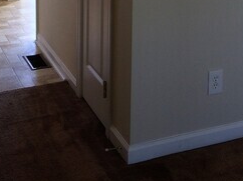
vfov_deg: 17.2
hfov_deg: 24.1
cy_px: -61
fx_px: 561
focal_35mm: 80
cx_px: 191
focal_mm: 4.15
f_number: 2.2
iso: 32
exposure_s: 1/60
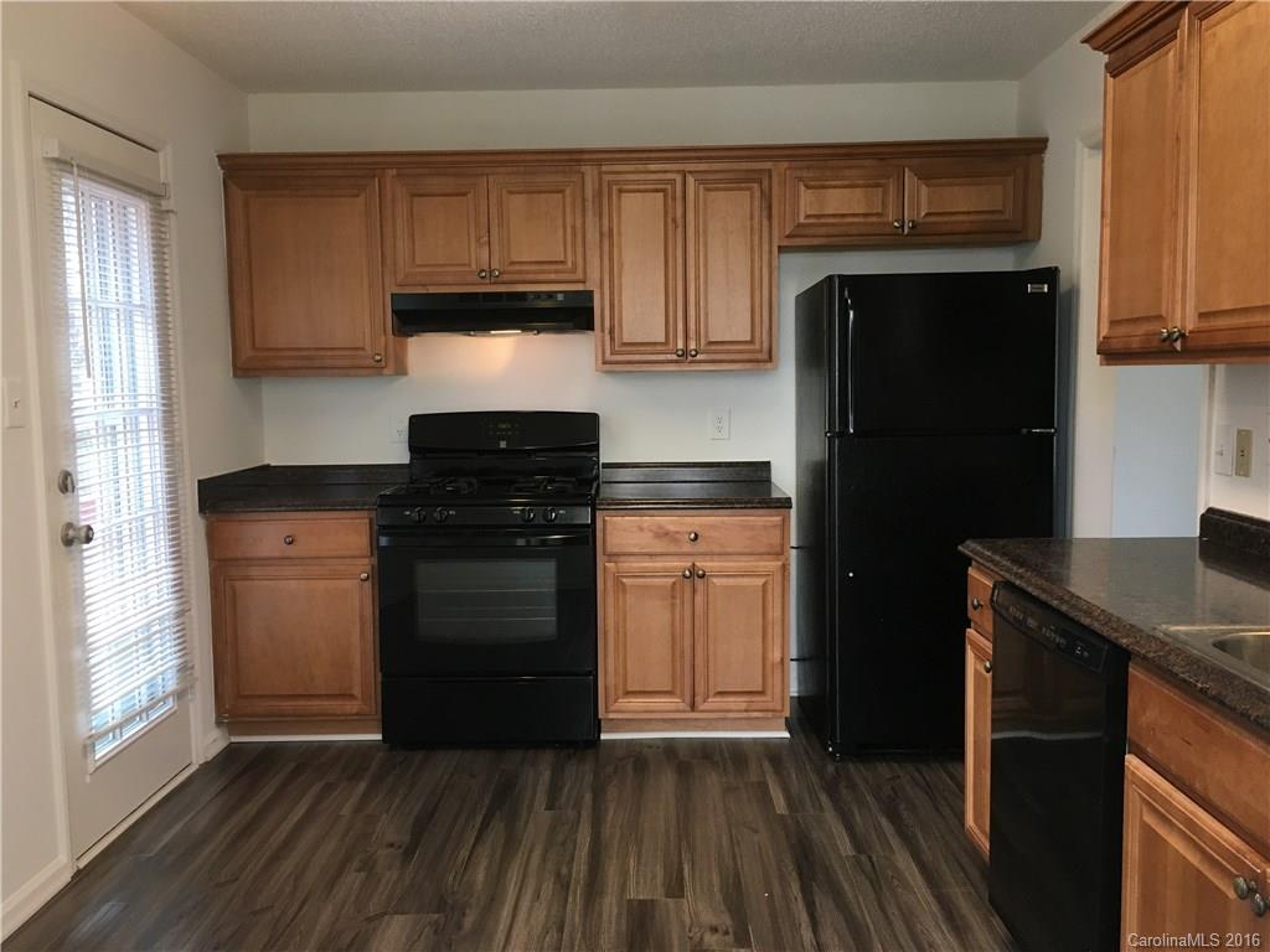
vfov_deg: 48.2
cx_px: 635
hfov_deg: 61.7
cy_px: 476
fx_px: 1064
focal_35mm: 29
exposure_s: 1/30
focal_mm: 4.15
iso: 40
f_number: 2.2
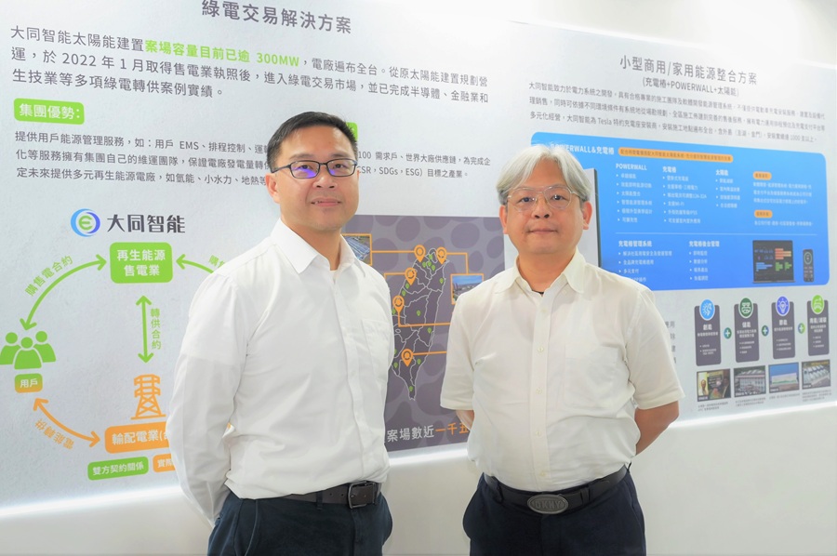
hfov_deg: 50.7
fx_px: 883
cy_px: 278
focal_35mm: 38
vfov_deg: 35.0
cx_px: 418
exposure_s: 1/100
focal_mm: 38
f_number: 5
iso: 1000
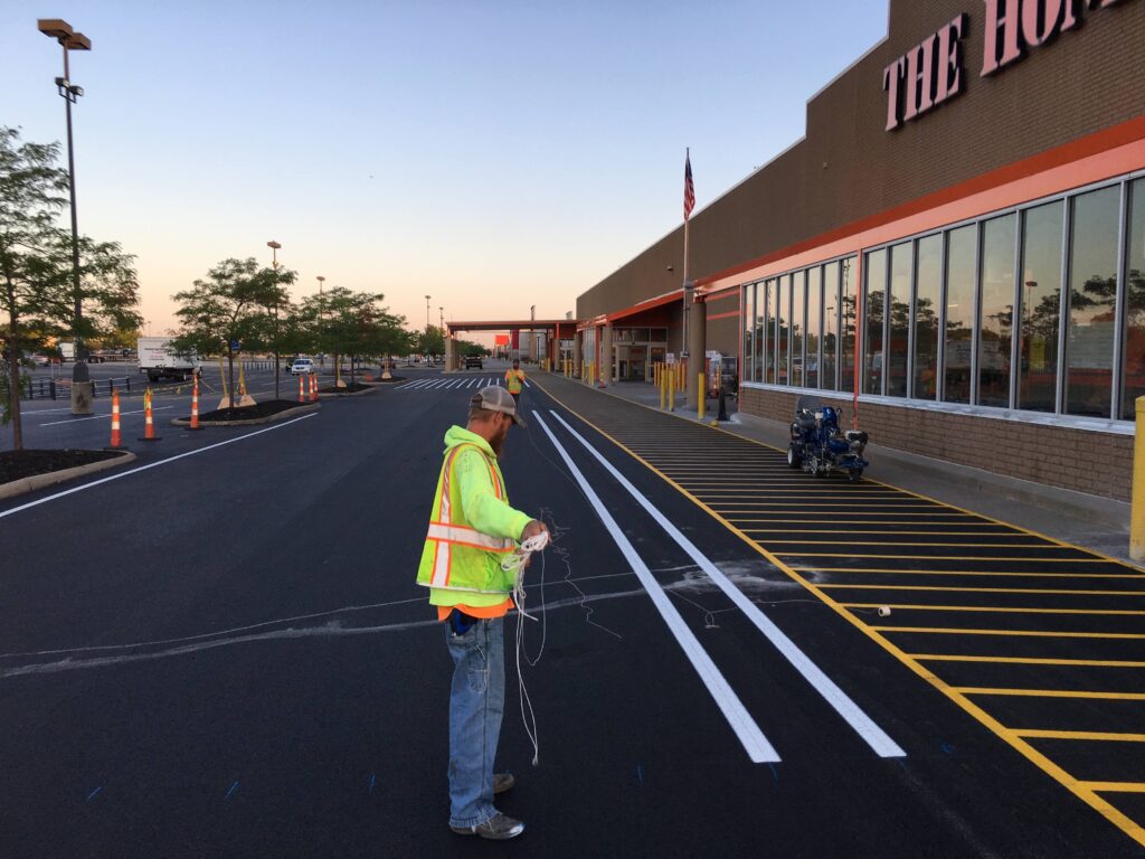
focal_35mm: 29
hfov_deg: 61.7
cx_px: 572
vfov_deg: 48.2
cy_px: 430
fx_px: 959
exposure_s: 1/221
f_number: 2.2
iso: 25
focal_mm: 4.15
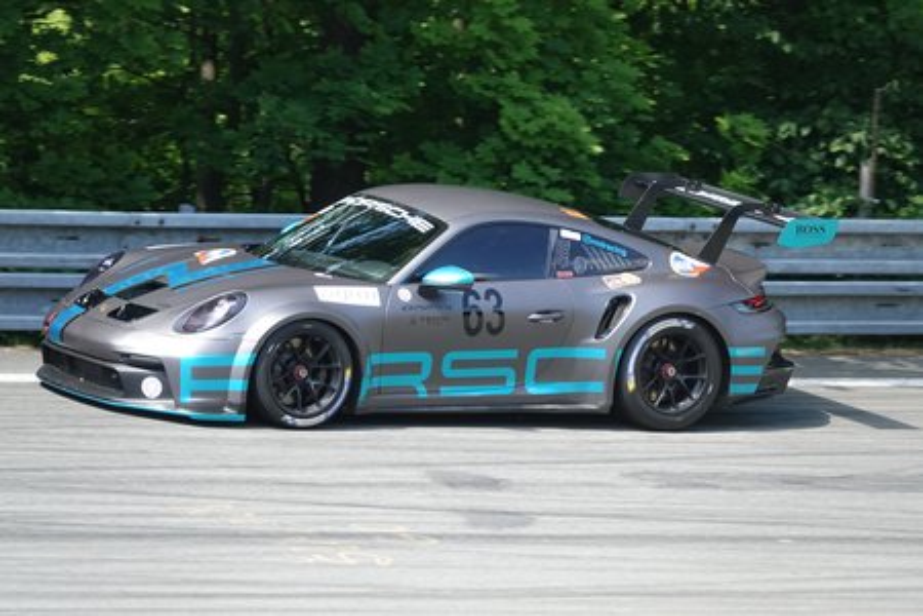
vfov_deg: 3.9
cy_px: 308
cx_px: 462
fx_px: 8999
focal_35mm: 351
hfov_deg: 5.9
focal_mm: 128.59
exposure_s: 1/800
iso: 500
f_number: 4
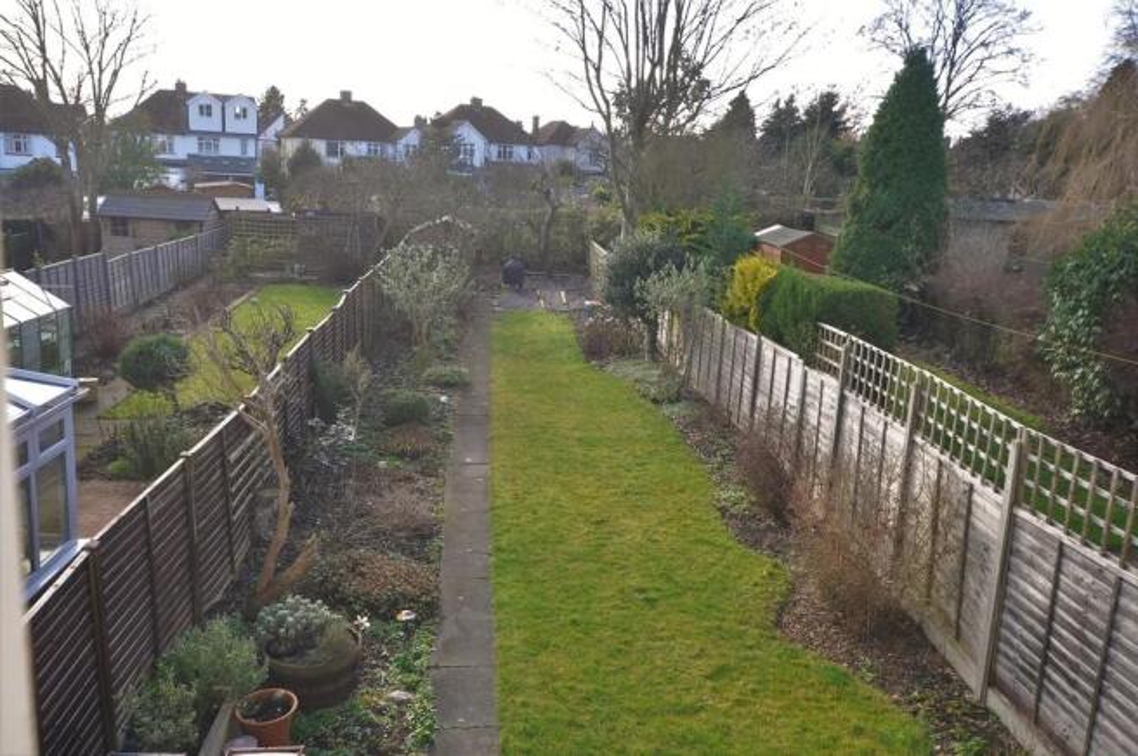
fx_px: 947
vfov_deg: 43.5
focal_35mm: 30
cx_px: 569
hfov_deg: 62.0
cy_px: 378
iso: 220
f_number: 5.6
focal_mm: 20
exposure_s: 1/125
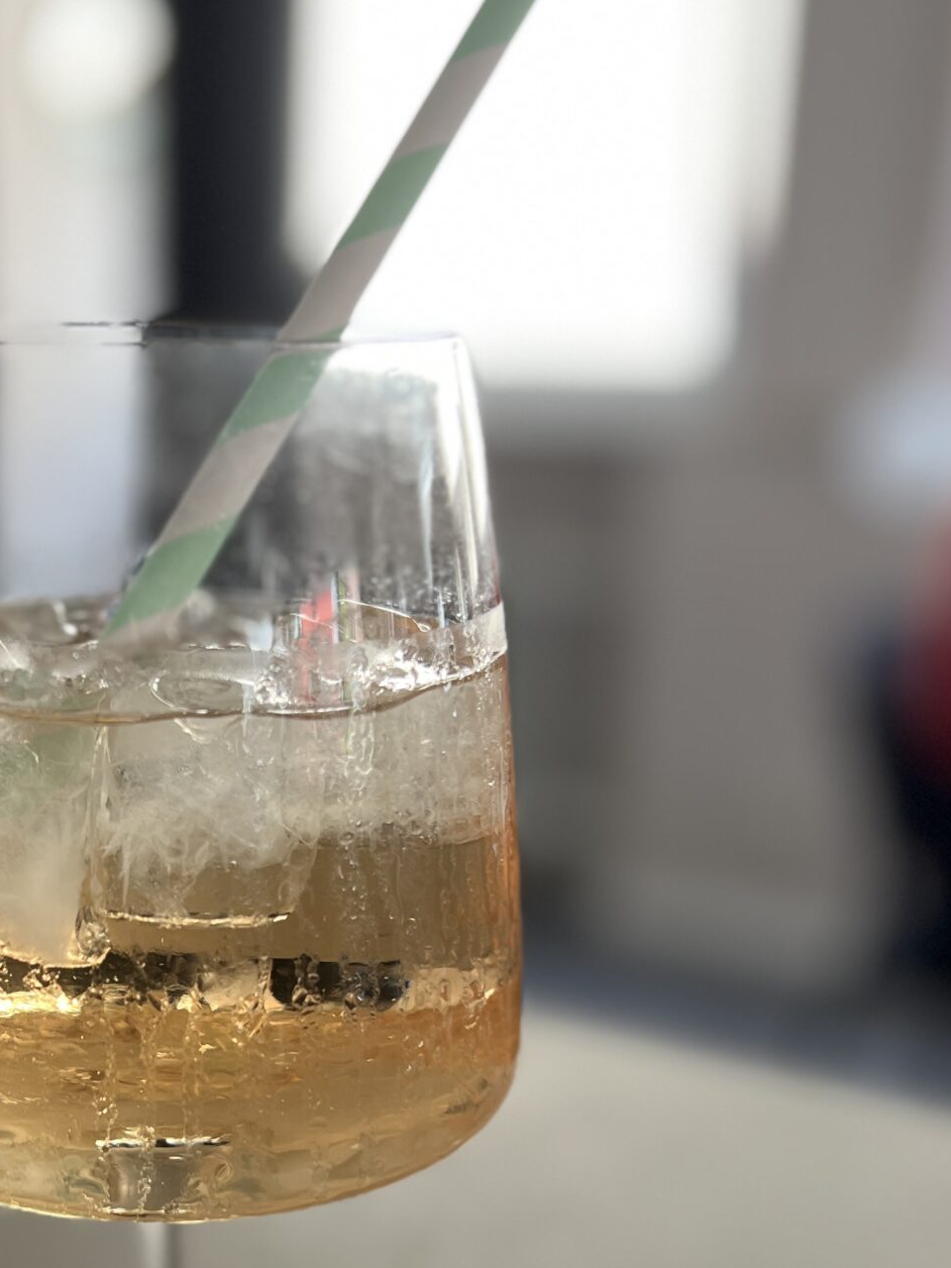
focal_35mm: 52
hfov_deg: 27.4
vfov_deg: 35.9
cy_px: 965
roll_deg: -0.1
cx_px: 179
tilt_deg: -19.2
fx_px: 1905
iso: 80
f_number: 1.5
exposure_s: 1/121
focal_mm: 5.7
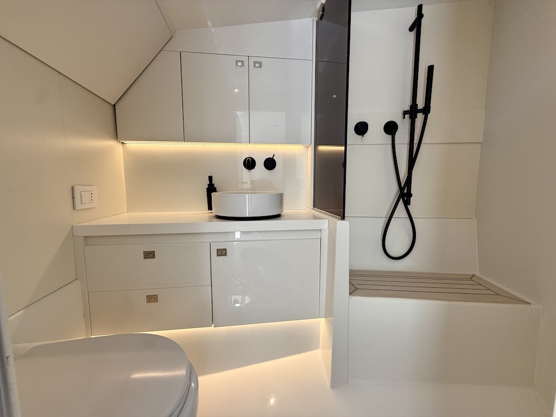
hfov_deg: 102.1
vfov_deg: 85.7
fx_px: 225
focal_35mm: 14
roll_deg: +0.0
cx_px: 278
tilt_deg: -6.7
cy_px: 208
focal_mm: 2.22
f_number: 2.2
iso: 64
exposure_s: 1/129
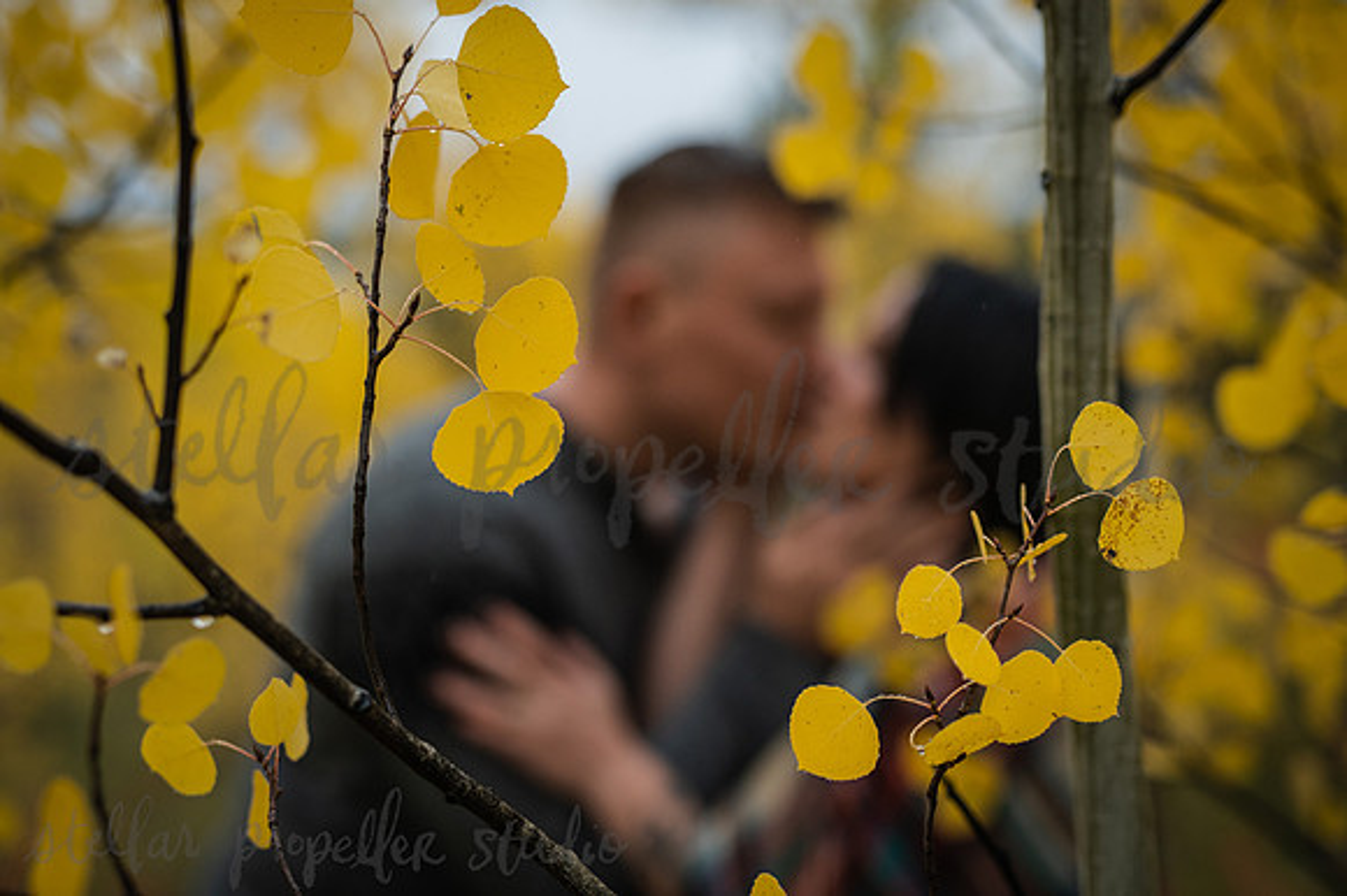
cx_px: 674
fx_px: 1870
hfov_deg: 39.6
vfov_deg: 27.0
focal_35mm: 50
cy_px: 448
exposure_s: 1/500
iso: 1250
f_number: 2.2
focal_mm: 50
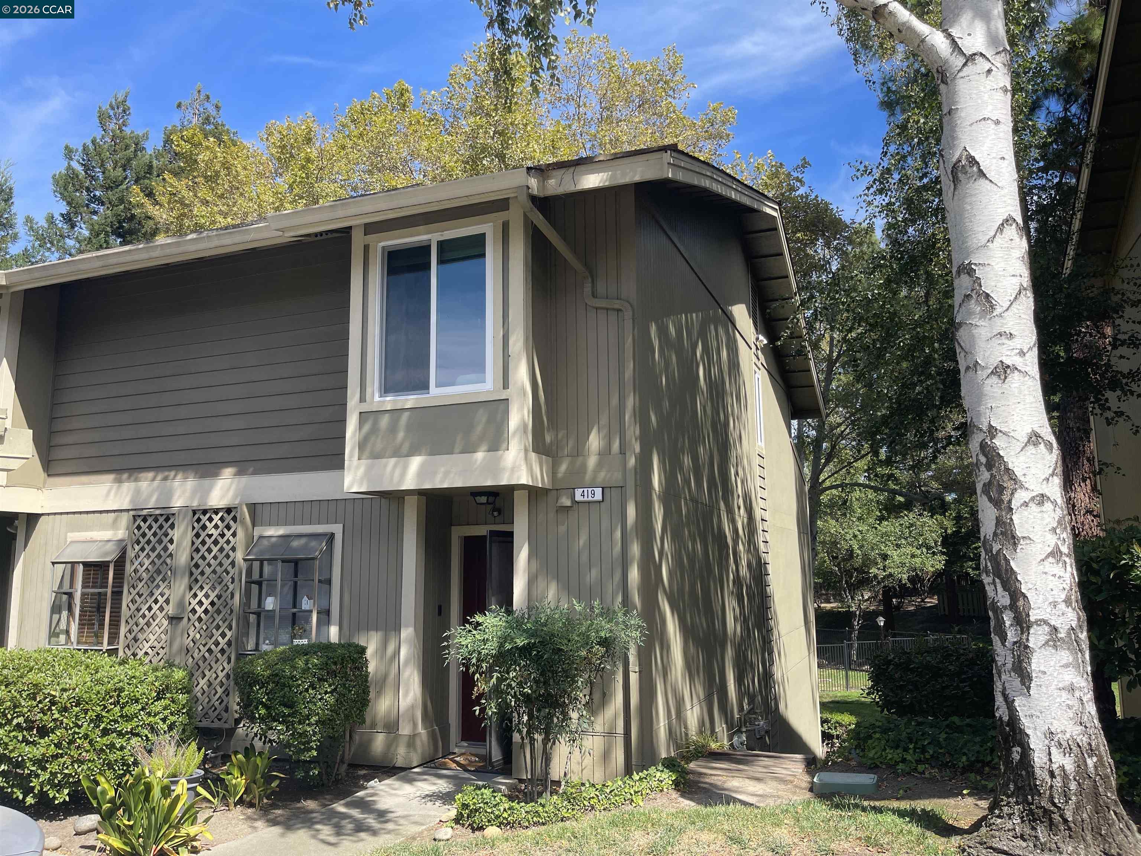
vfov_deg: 54.9
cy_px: 428
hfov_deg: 69.4
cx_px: 570
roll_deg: -0.1
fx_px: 824
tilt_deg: +8.8
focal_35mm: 25
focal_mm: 5.1
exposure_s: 1/1140
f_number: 1.6
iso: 32
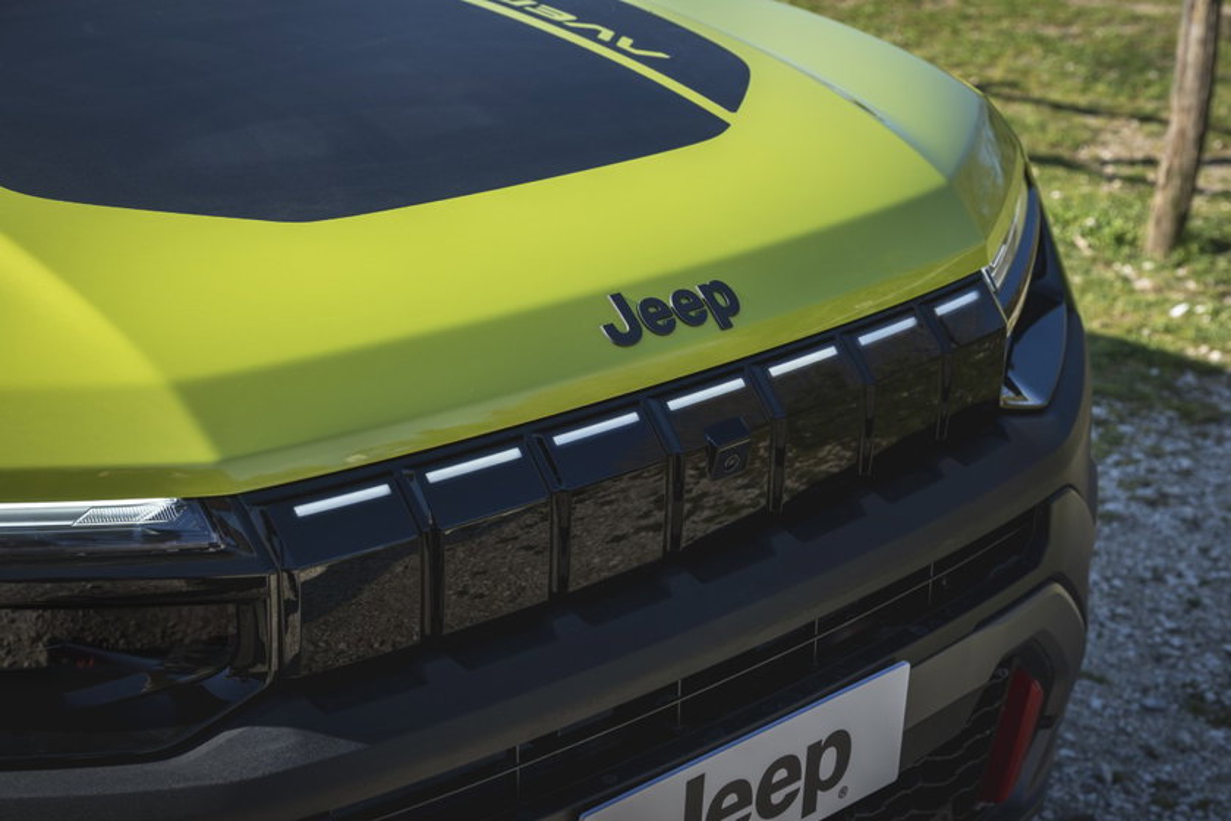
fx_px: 1881
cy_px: 410
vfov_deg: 24.6
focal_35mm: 55
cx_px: 616
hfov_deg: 36.2
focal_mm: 55
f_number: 6.3
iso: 64
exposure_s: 1/320
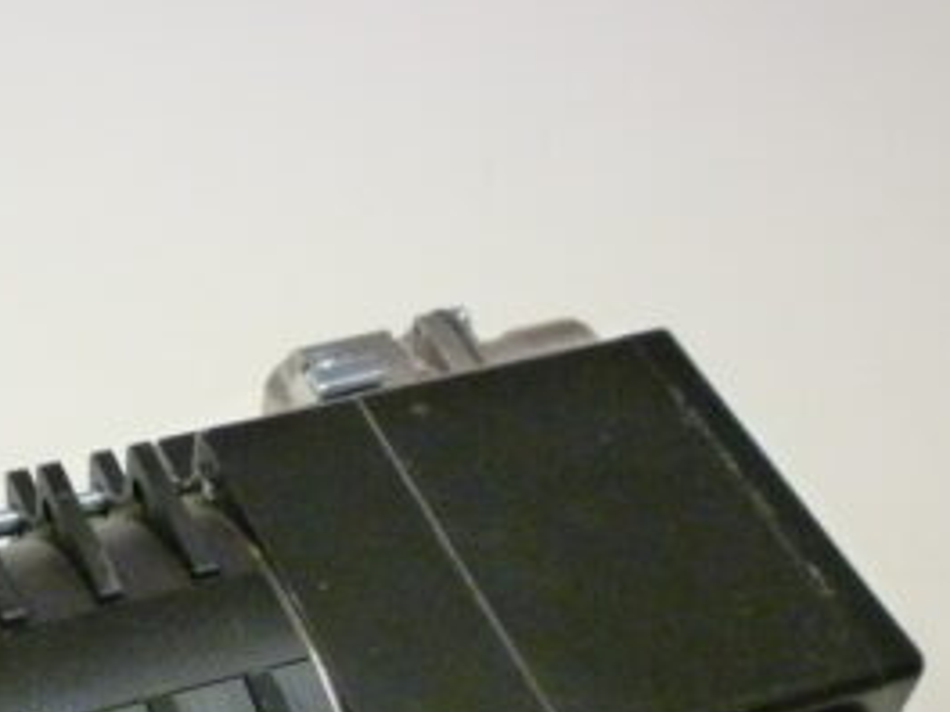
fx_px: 1811
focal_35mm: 66
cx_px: 176
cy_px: 795
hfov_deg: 28.7
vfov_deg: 21.1
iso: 800
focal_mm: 5.2
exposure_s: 1/30
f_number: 3.3
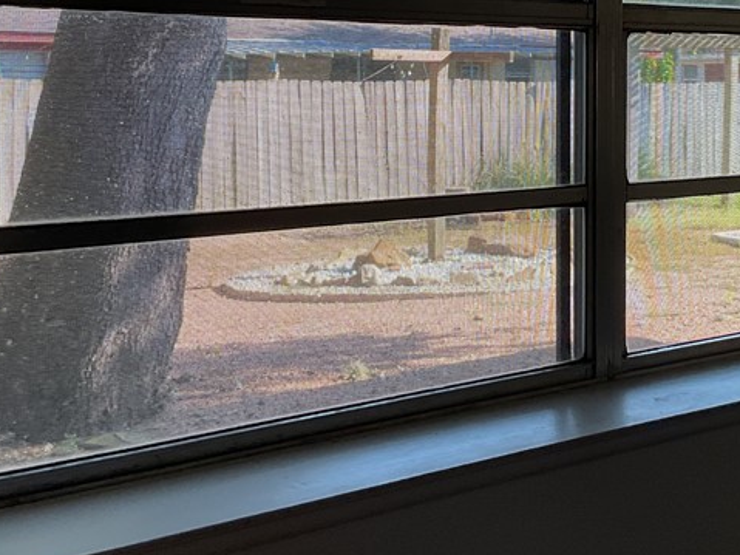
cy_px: 97
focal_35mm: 62
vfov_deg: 23.2
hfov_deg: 30.9
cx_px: 499
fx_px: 1325
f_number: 1.8
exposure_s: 1/100
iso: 32
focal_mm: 3
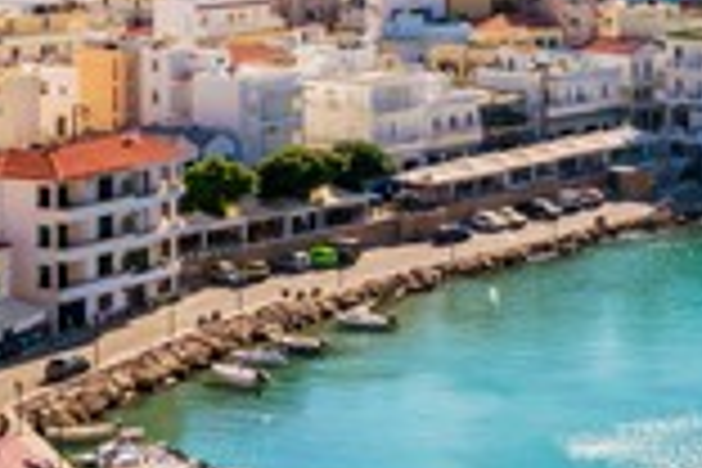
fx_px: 2262
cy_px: -173
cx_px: 756
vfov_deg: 11.4
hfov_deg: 17.1
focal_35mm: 116
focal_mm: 22
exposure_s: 1/500
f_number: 13
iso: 200
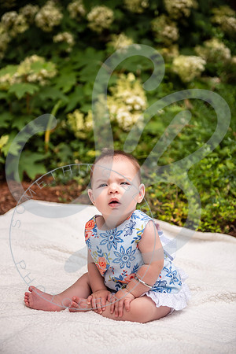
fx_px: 688
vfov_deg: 28.8
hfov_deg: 19.5
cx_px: 118
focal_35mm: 70
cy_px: 177
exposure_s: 1/2500
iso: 200
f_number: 2.8
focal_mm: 70
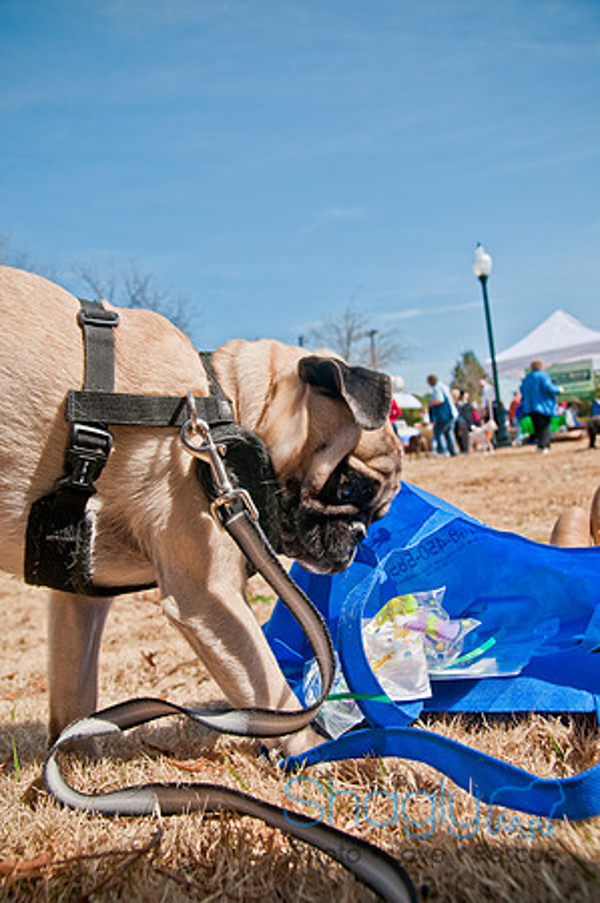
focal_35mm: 26
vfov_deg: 70.5
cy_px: 452
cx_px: 300
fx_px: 639
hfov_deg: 50.3
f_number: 5
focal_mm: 17
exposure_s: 1/2000
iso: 400
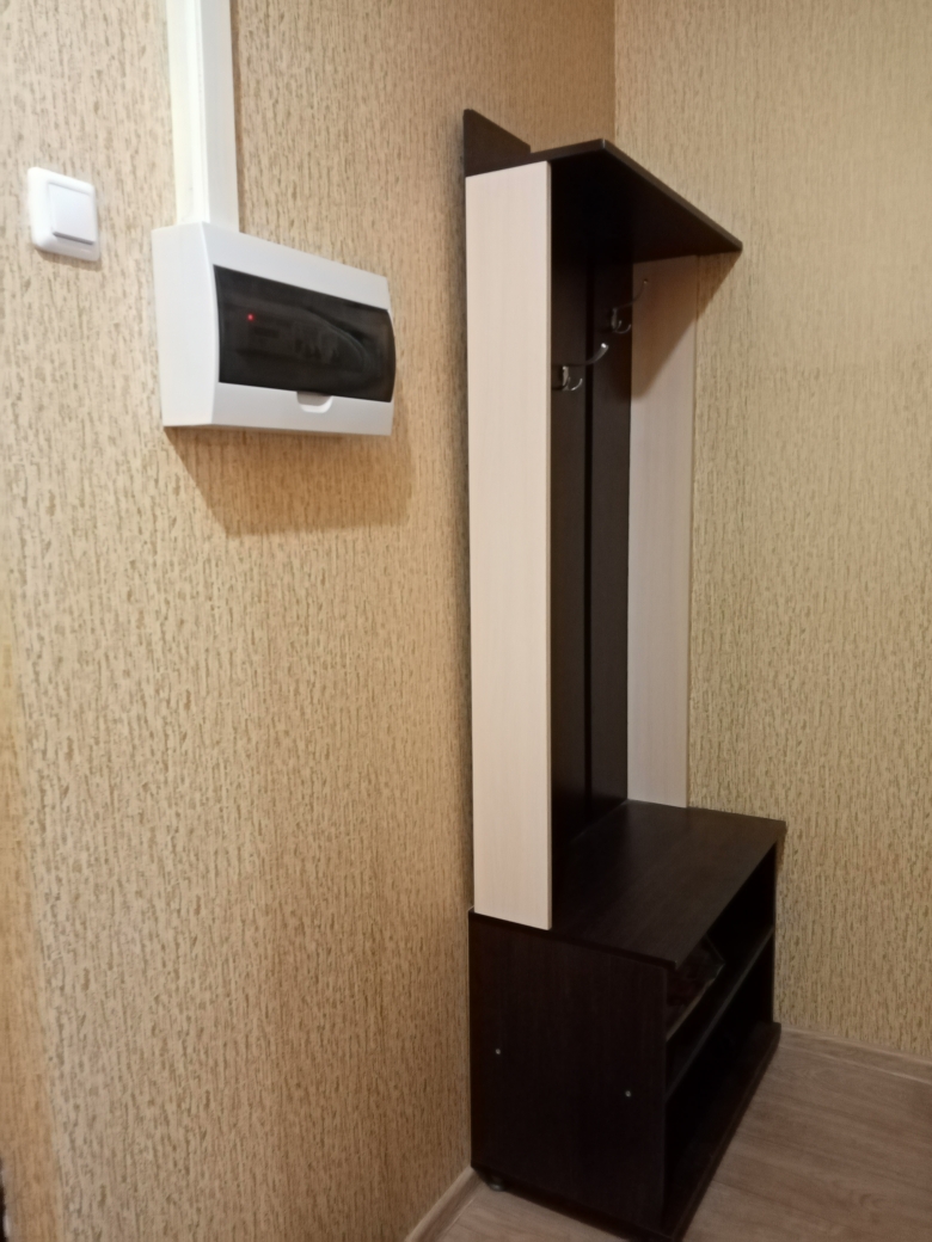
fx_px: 933
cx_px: 466
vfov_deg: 67.3
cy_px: 621
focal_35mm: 26
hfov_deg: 53.1
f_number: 1.8
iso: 779
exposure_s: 1/20
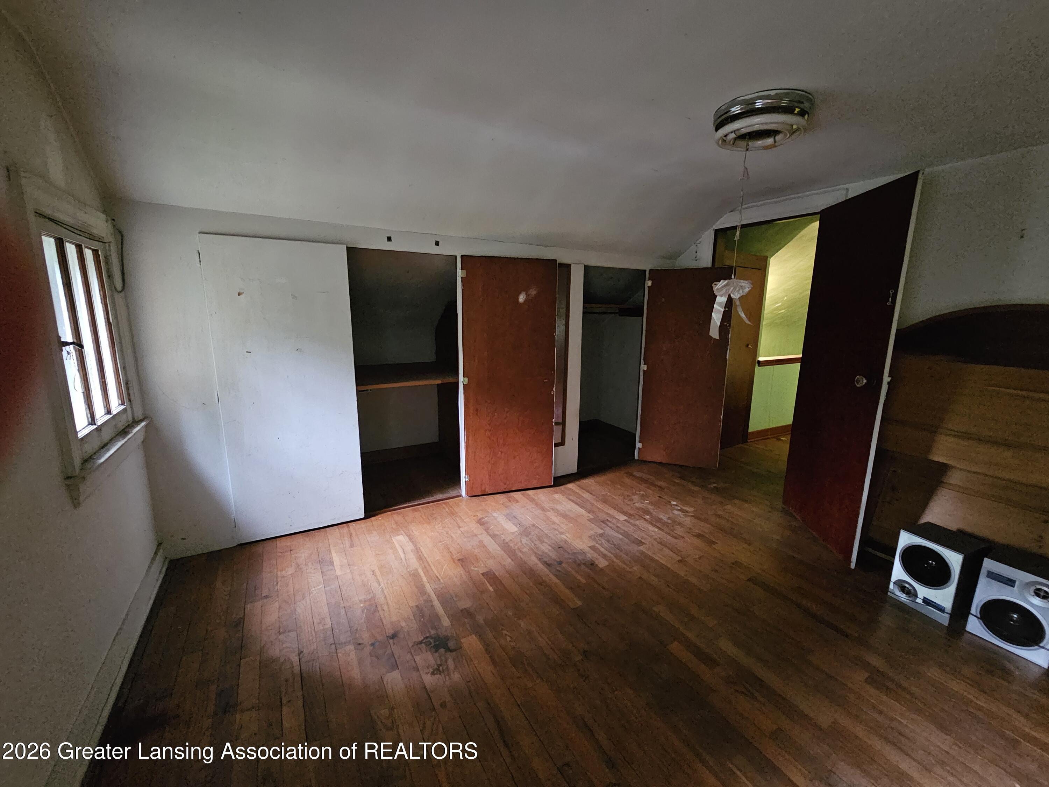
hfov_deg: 106.2
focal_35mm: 13
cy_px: 394
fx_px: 394
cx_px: 524
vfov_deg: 89.9
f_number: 2.2
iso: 1250
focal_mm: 2.2
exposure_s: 1/24
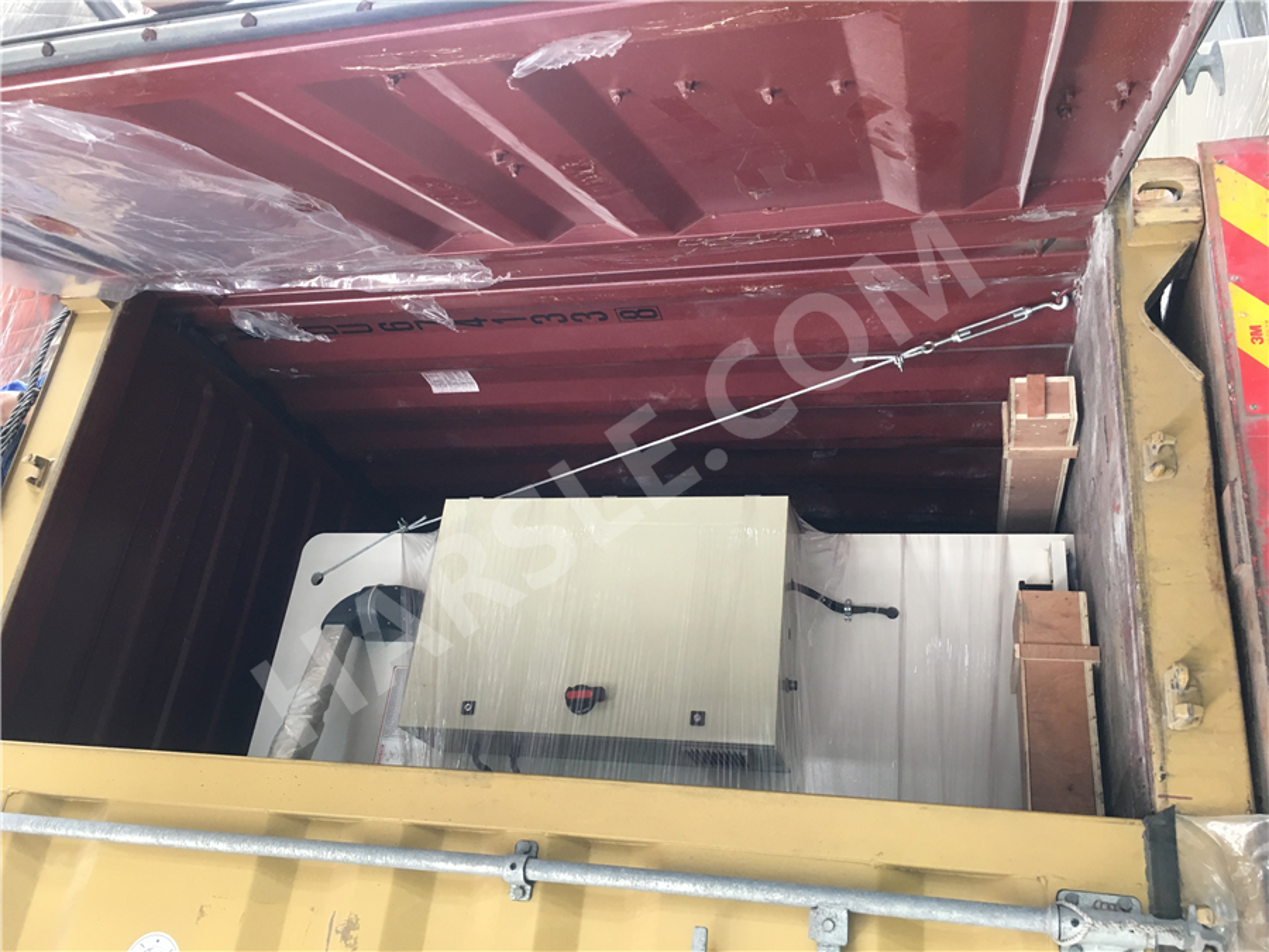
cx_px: 634
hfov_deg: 61.7
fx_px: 1063
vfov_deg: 48.2
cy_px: 476
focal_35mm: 29
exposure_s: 1/33
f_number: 2.2
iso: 125
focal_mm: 4.15
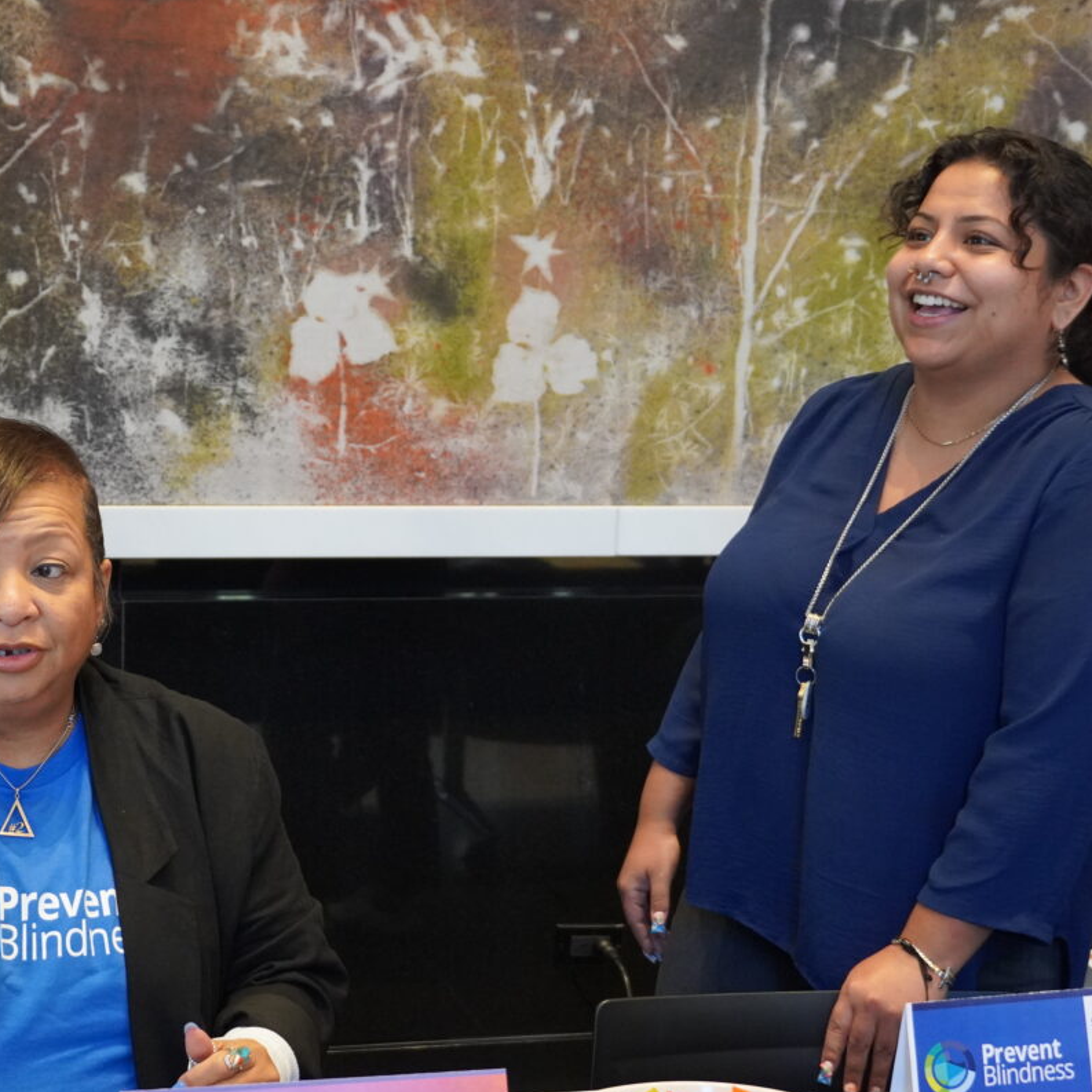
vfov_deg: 27.0
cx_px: 357
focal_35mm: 64
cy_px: 548
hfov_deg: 26.9
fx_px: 2271
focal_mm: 33
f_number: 4.5
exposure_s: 1/160
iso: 2500
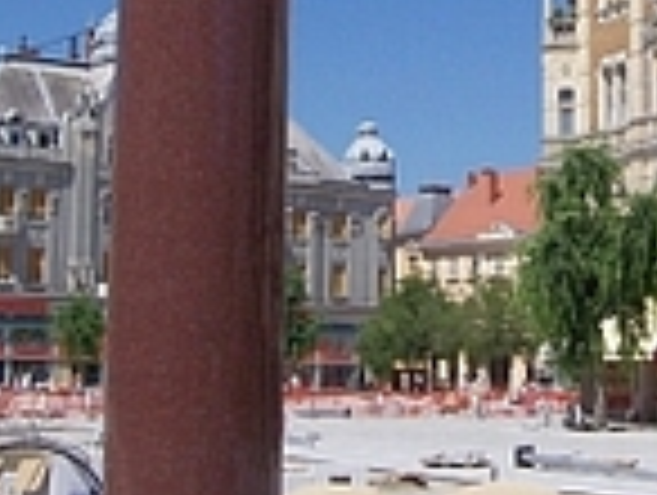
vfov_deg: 15.7
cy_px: 50
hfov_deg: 20.7
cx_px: 562
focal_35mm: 93
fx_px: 1768
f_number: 5.6
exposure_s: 1/1000
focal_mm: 5.6
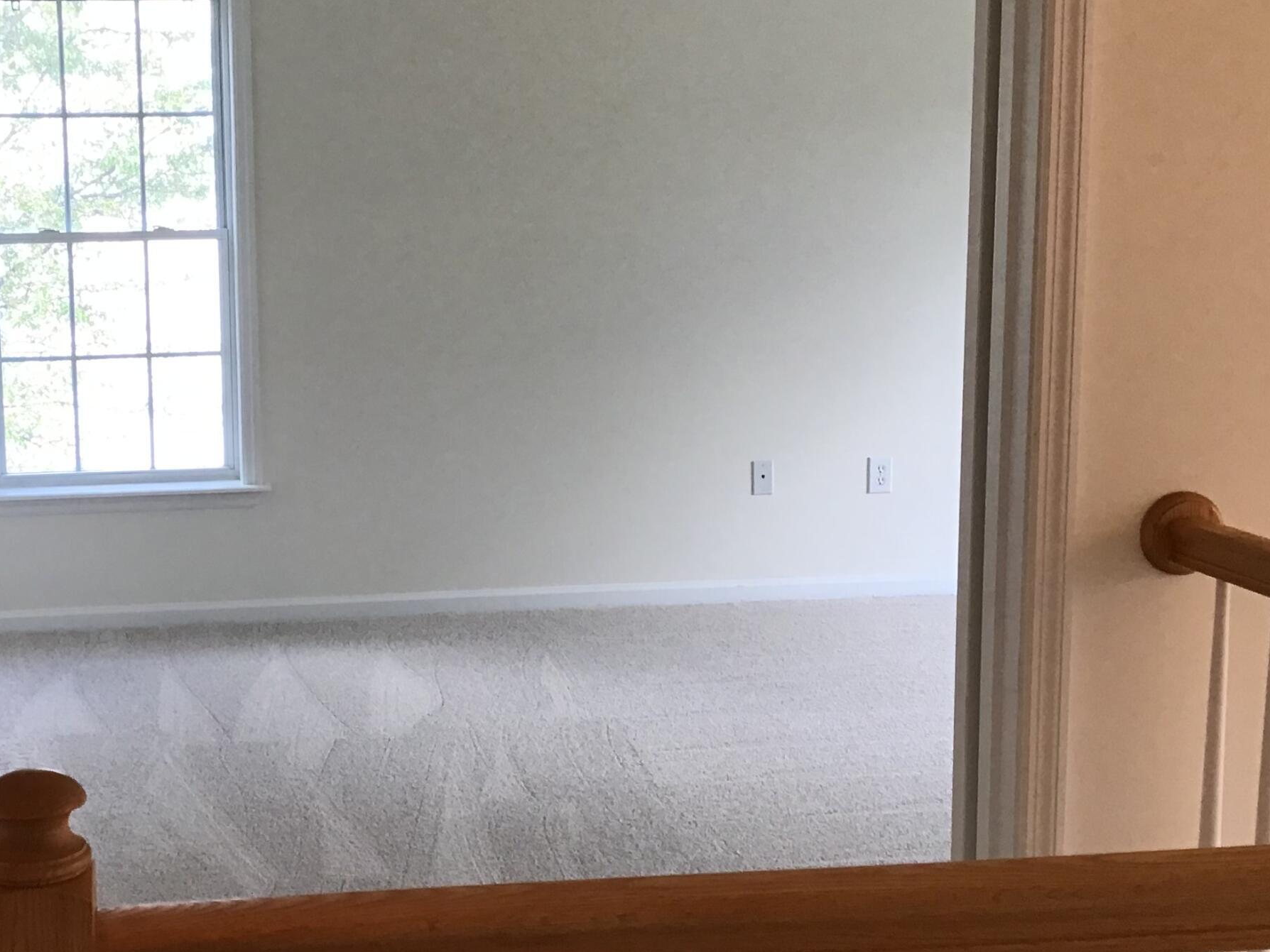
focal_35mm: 52
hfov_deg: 36.0
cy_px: 480
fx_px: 1908
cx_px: 325
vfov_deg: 28.0
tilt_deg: -7.2
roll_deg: +0.6
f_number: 2.4
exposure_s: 1/33
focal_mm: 3.3
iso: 25
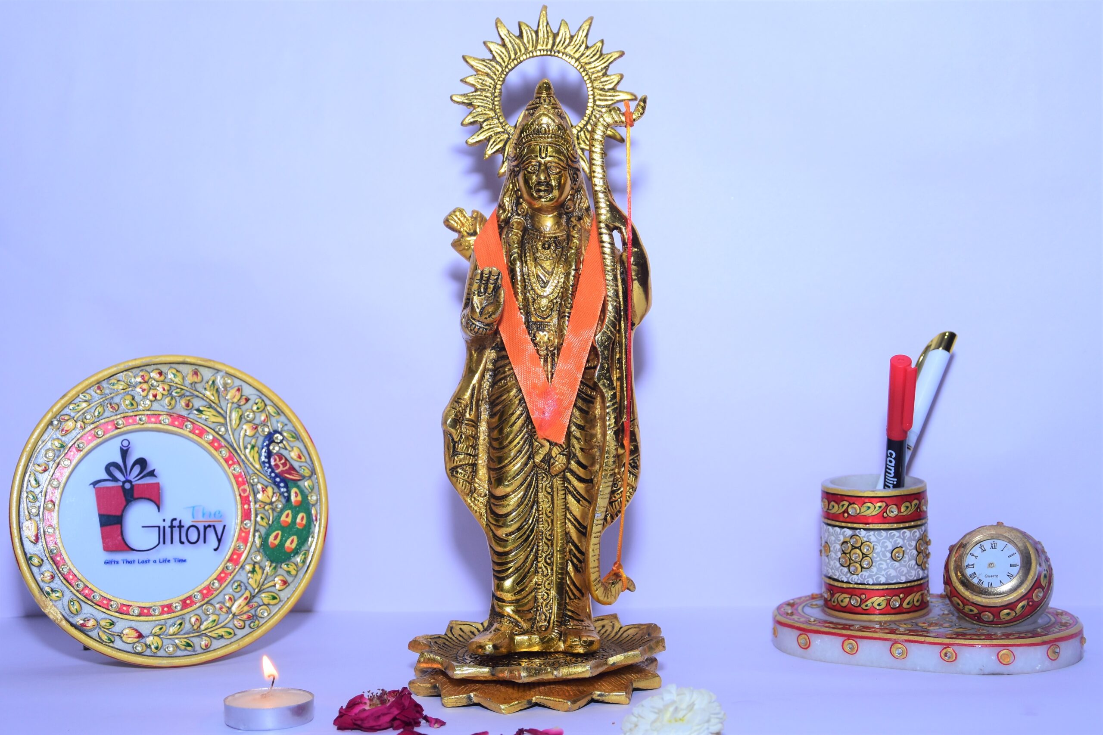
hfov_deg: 35.1
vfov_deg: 23.8
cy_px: 368
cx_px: 552
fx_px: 1746
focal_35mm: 57
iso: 250
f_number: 4.5
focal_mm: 38
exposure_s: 1/125
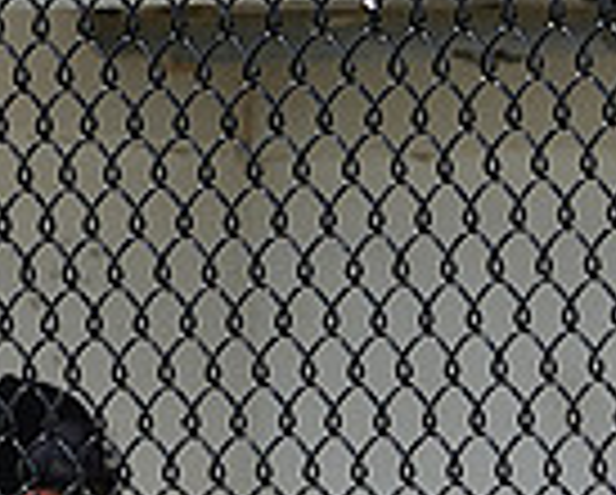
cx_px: 899
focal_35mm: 1781
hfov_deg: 1.1
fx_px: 32516
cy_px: 749
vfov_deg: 0.9
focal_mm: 300
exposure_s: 1/1000
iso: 200
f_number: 4
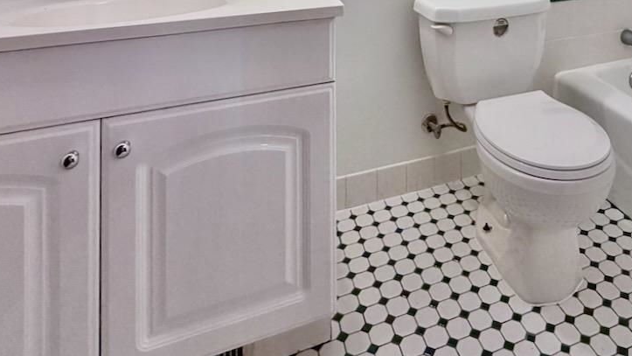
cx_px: 449
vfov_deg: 35.2
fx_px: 453
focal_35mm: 27
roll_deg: -0.5
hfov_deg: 66.8
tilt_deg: -5.1
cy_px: -57
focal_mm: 2.22
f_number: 2.2
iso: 250
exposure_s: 1/120
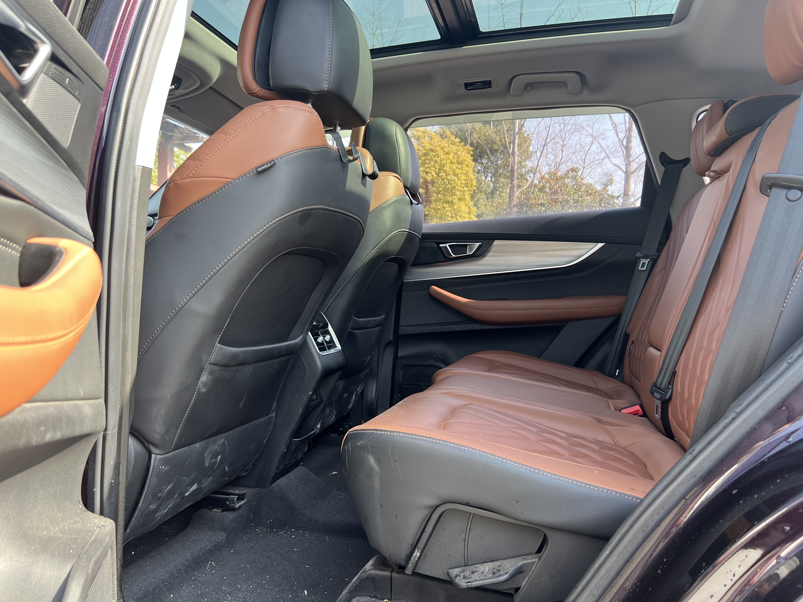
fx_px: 603
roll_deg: -1.1
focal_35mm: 26
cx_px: 402
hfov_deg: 67.3
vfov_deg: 53.1
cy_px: 301
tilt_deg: -1.8
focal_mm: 5.7
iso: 50
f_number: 1.5
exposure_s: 1/172
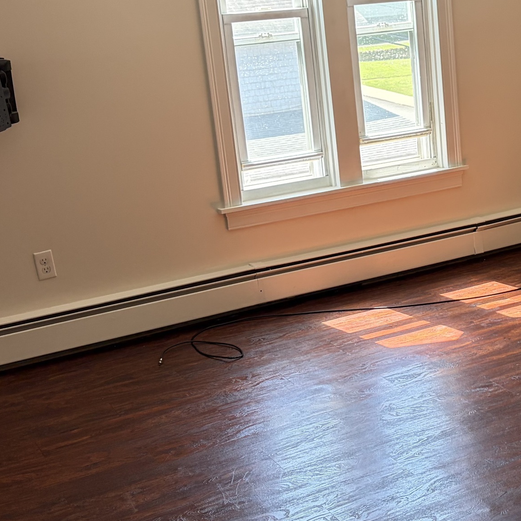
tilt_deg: -12.9
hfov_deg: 27.1
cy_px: 248
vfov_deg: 28.2
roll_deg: +3.8
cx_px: 471
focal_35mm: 61
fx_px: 1039
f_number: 1.6
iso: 125
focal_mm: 5.96
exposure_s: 1/120
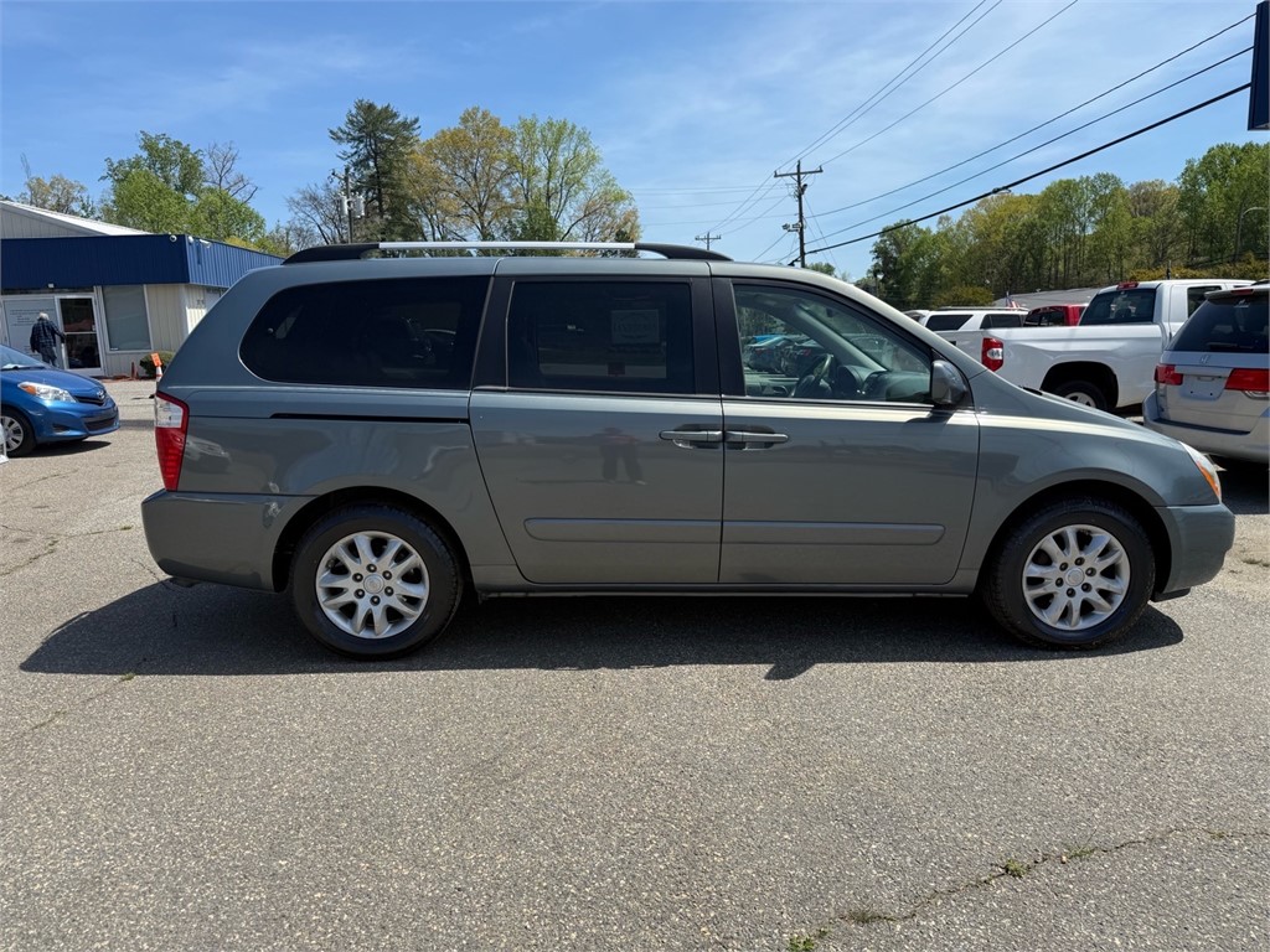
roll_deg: +1.9
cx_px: 635
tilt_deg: -9.0
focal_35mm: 24
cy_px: 476
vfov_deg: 56.8
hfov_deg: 71.6
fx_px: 881
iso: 80
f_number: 1.78
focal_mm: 6.76
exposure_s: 1/3759
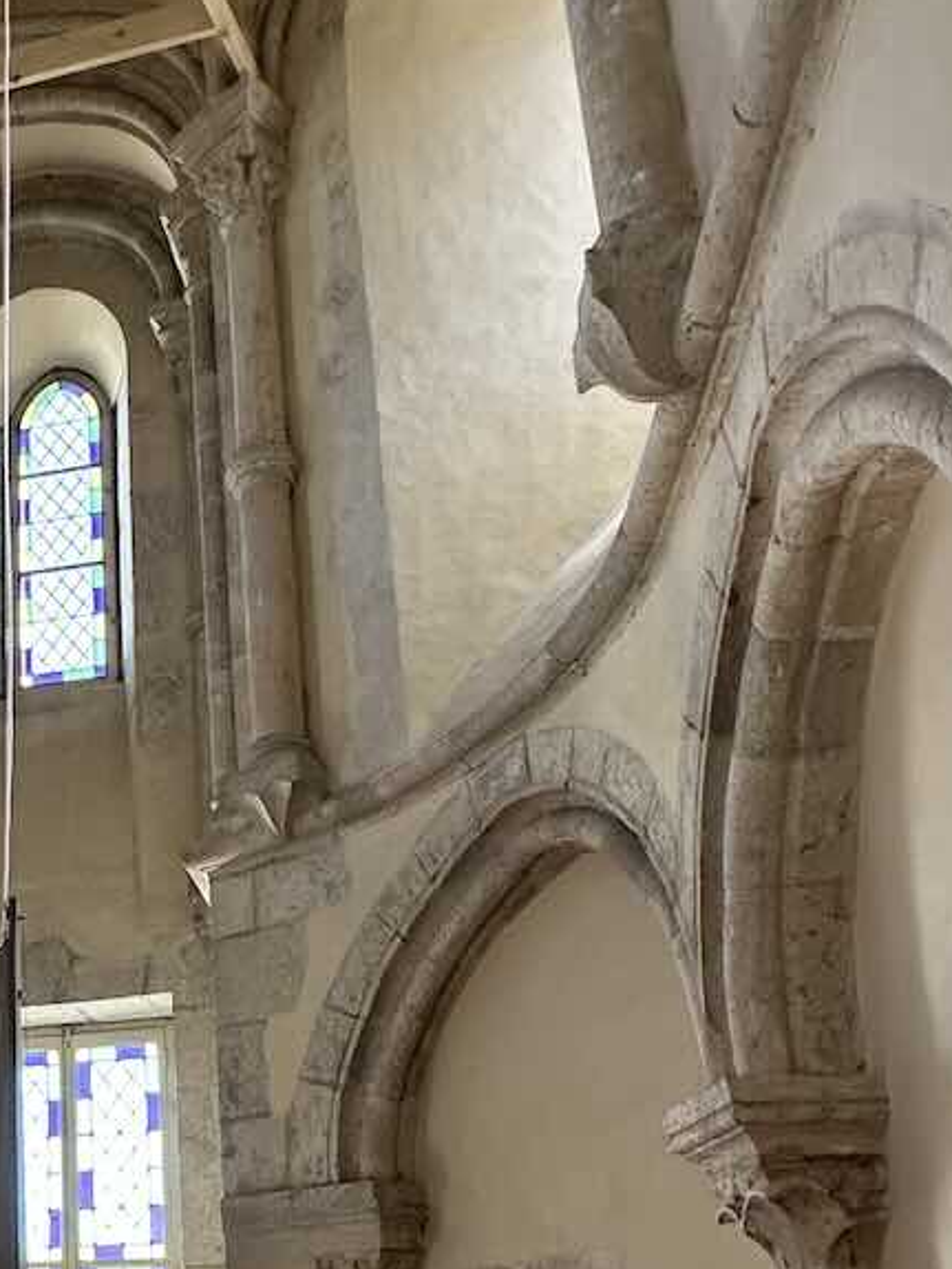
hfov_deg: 33.8
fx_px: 1429
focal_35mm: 39
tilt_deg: +16.4
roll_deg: -1.1
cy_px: 977
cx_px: 9
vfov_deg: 45.9
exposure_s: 1/99
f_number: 2.2
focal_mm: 2.22
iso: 200
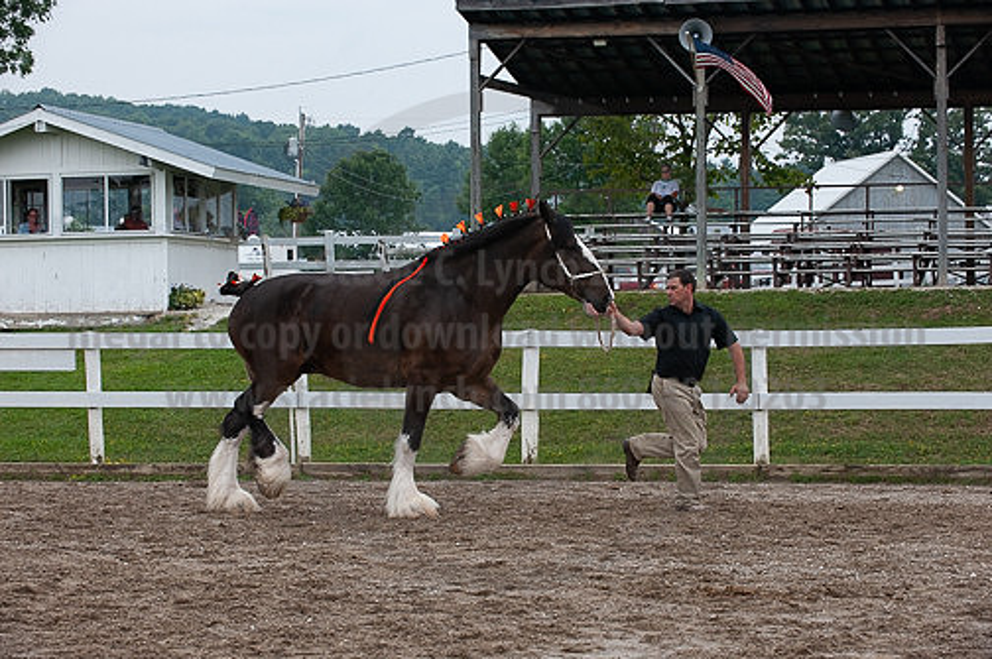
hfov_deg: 20.8
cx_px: 496
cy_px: 330
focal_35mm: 98
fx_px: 2698
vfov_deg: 13.9
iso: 1400
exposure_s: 1/1600
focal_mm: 98
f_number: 5.6
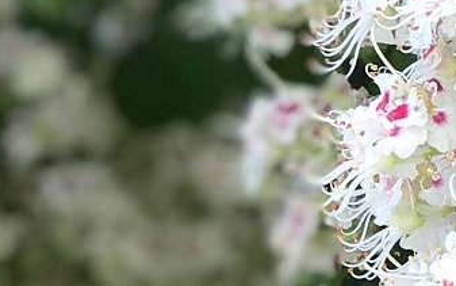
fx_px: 3568
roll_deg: +8.8
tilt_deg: +28.2
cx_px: 647
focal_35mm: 287
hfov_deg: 7.2
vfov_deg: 4.6
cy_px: -12
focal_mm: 6.6
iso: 32
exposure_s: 1/60
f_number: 2.8
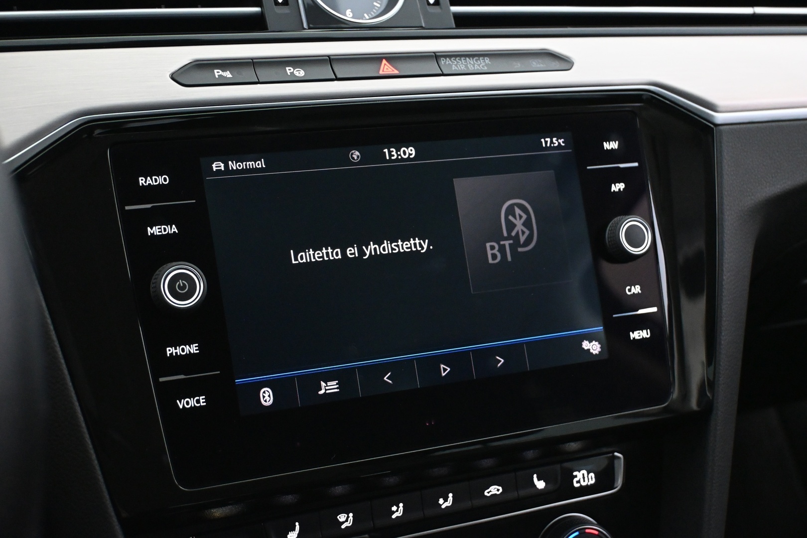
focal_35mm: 51
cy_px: 269
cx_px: 404
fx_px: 1143
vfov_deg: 26.5
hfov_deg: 38.9
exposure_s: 1/30
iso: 5000
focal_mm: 34
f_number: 5
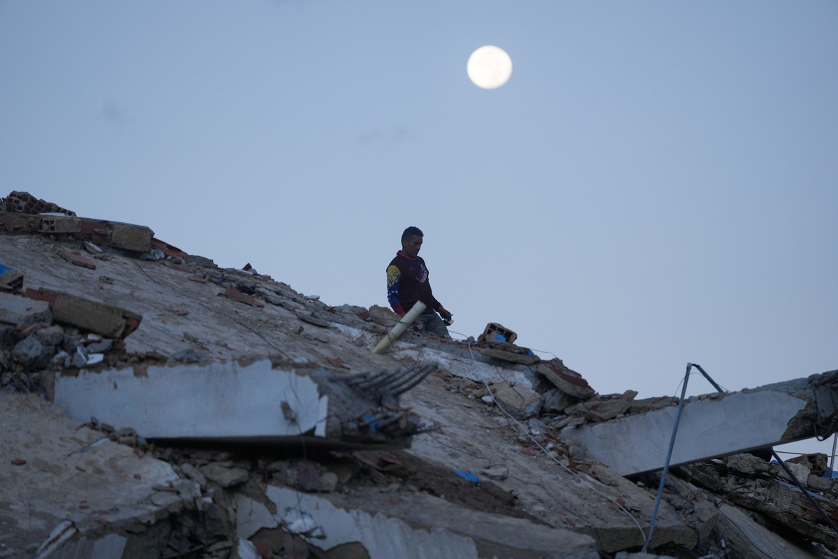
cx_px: 419
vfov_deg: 6.9
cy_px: 280
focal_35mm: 200
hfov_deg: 10.3
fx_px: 4655
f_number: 2.8
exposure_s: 1/640
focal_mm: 200
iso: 400
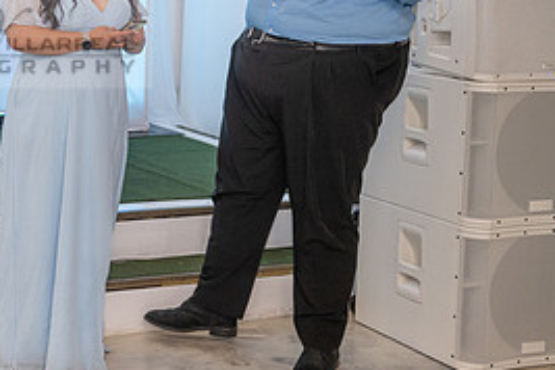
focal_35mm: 76
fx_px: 1172
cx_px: -23
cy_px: 38
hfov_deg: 25.1
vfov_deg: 17.7
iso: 1000
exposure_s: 1/160
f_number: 3.2
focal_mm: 35
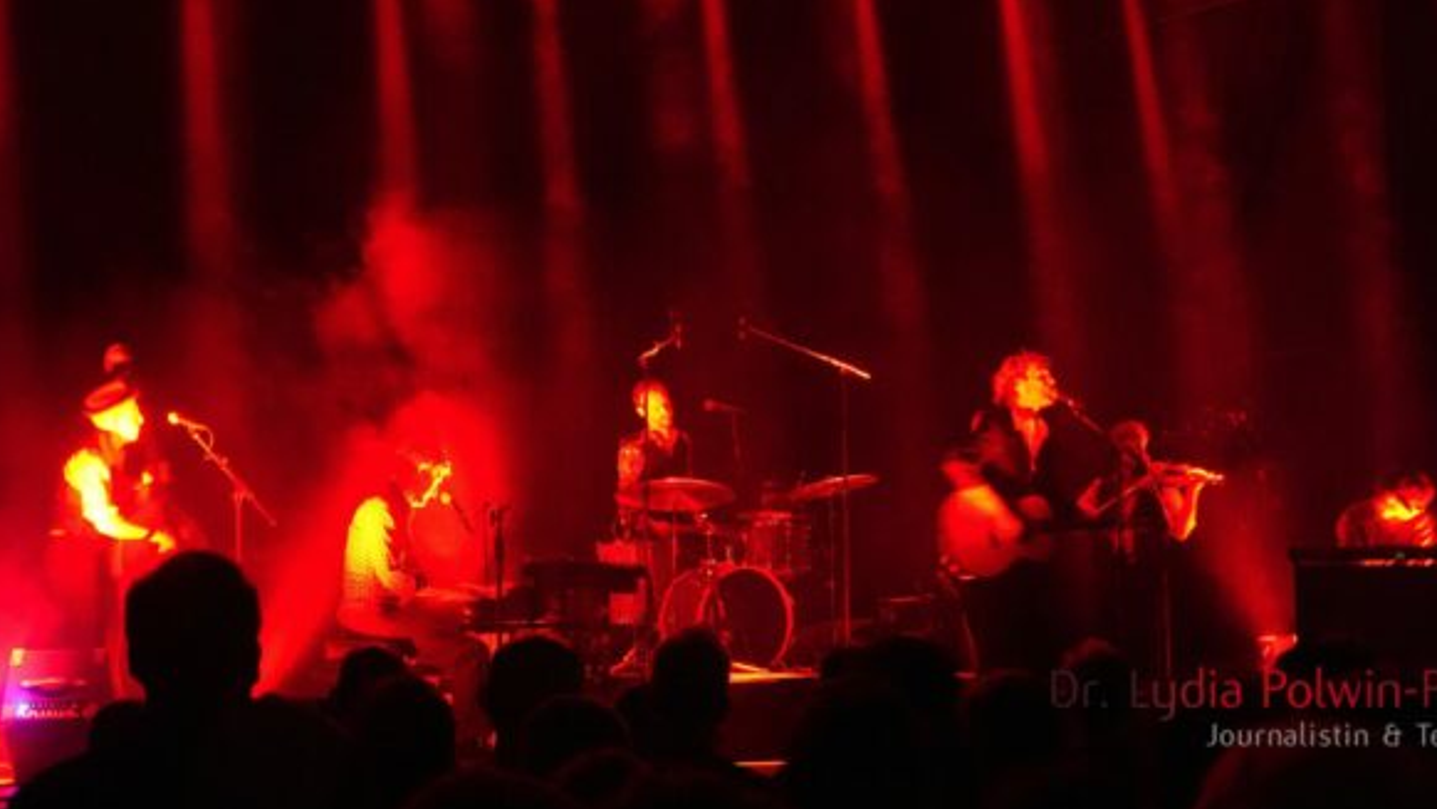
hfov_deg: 29.1
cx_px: 732
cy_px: 312
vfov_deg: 16.6
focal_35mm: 73
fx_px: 2770
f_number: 4
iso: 6400
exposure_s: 1/5
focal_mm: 35
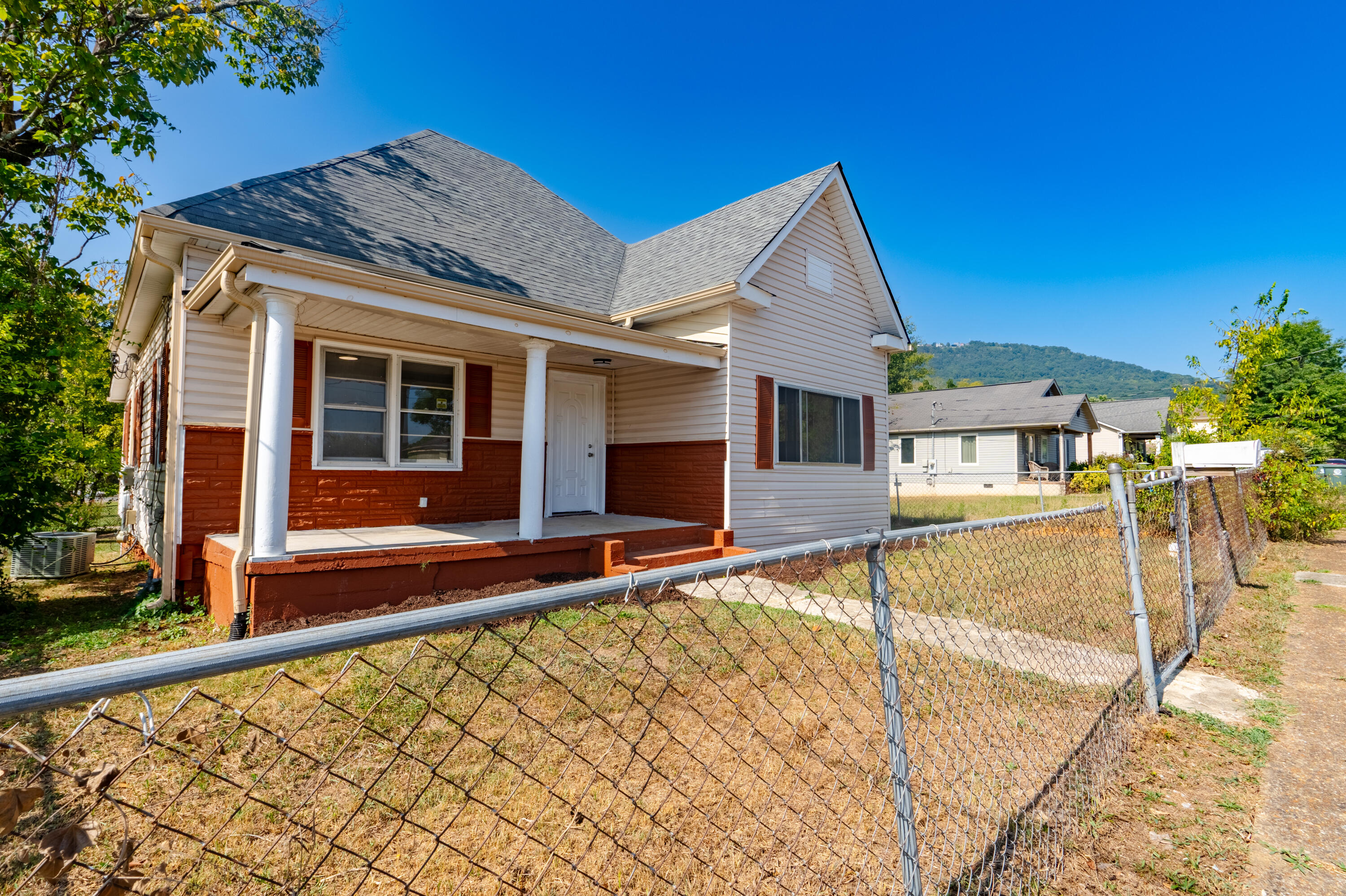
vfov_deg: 72.0
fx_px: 617
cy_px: 448
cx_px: 673
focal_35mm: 16
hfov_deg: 95.0
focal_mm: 11
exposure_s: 1/4000
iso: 100
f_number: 8
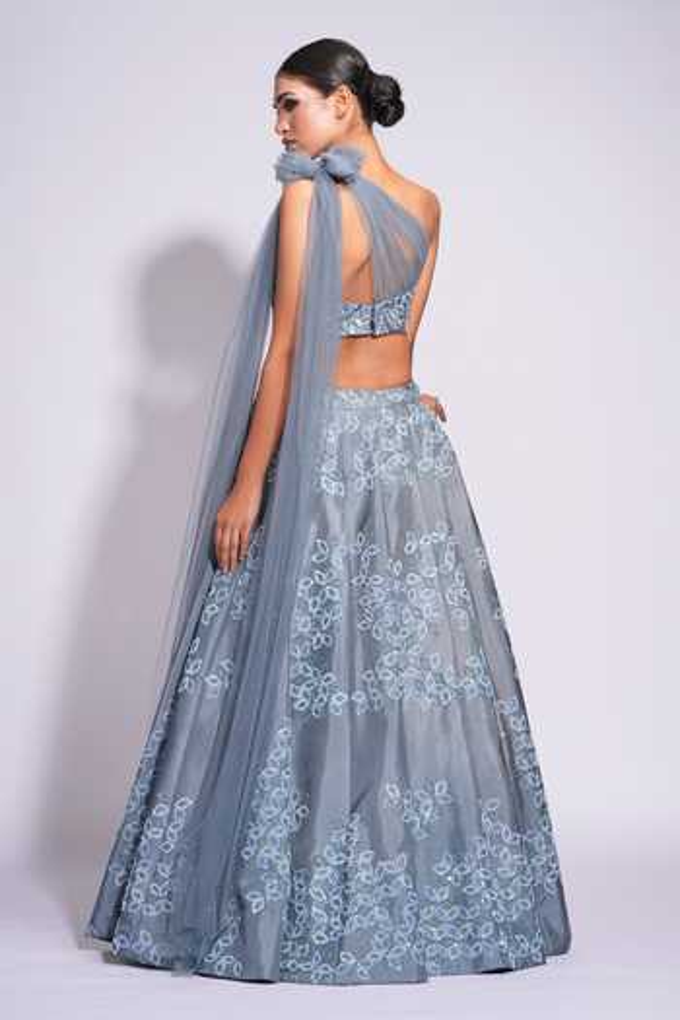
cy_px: 510
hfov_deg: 16.9
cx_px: 340
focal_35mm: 81
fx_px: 2295
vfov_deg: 25.1
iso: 200
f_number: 7.1
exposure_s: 1/160
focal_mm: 81
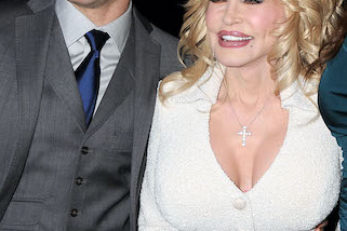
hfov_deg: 15.5
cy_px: 63
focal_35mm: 131
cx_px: 311
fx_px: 1263
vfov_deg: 10.5
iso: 640
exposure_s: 1/640
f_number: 5.6
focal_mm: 50
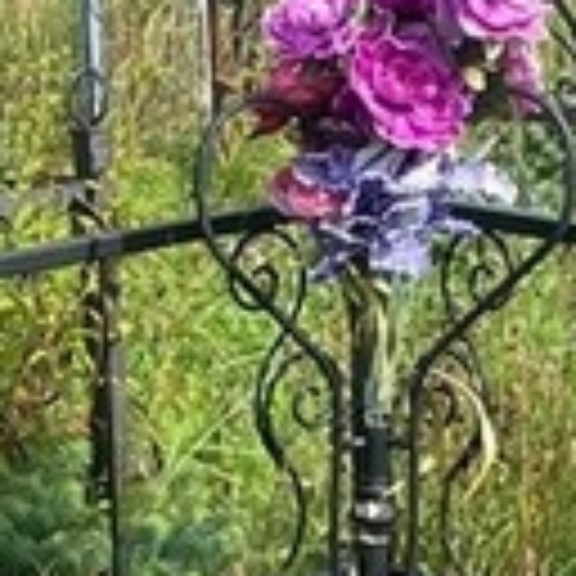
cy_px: 1143
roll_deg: +2.6
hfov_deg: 9.5
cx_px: 306
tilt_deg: -19.6
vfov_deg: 9.0
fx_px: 3464
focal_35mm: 184
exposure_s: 1/998
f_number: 1.8
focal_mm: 4.25
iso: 32
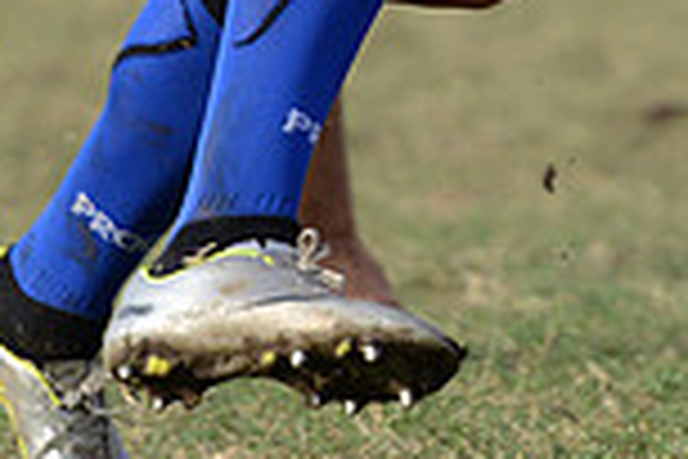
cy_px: -304
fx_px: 19606
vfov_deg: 1.3
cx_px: 589
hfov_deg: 2.0
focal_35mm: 1026
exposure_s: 1/1000
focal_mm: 270
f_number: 4
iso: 500
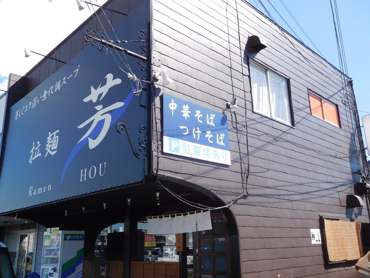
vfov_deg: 42.9
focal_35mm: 33
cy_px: 140
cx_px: 186
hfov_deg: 55.4
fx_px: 353
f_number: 3.6
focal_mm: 5.7
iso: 125
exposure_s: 1/500
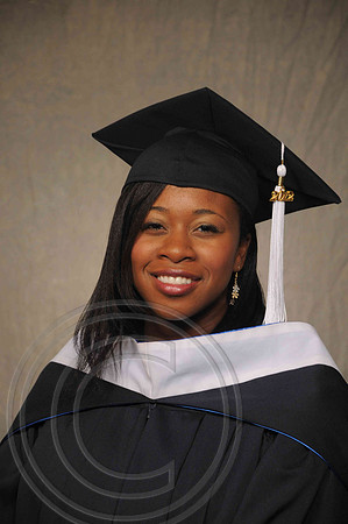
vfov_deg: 13.7
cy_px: 262
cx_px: 174
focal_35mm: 150
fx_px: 2180
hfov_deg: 9.1
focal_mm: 100
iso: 200
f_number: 5.6
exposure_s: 1/125
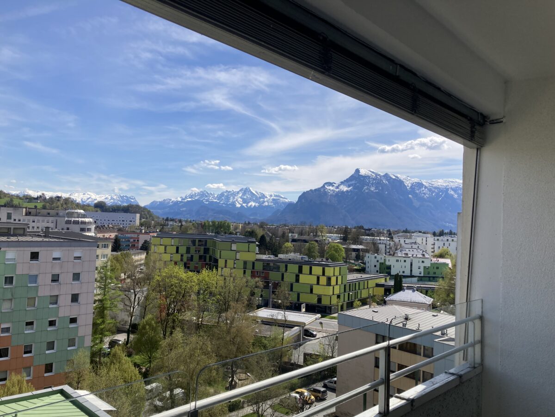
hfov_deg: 63.4
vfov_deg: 49.7
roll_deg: -2.1
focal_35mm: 28
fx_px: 449
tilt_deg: +3.2
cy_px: 208
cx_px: 278
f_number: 1.8
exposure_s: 1/3040
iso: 20
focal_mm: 3.99
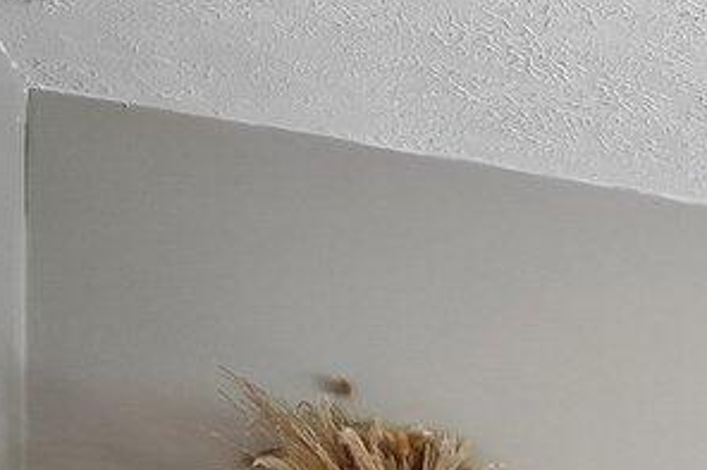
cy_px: 922
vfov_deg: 12.5
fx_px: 1904
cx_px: 1839
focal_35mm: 97
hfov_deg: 13.3
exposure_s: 1/10
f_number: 4
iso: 400
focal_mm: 14
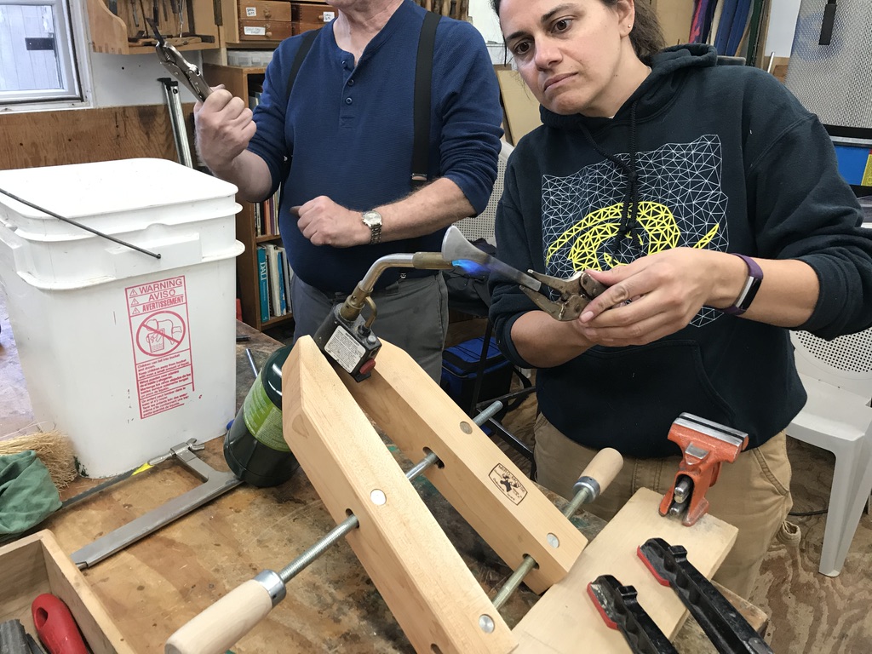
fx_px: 705
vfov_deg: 49.7
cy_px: 327
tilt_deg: -21.4
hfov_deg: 63.4
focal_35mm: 28
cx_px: 436
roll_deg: -3.2
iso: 32
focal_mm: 3.99
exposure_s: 1/30
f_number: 1.8
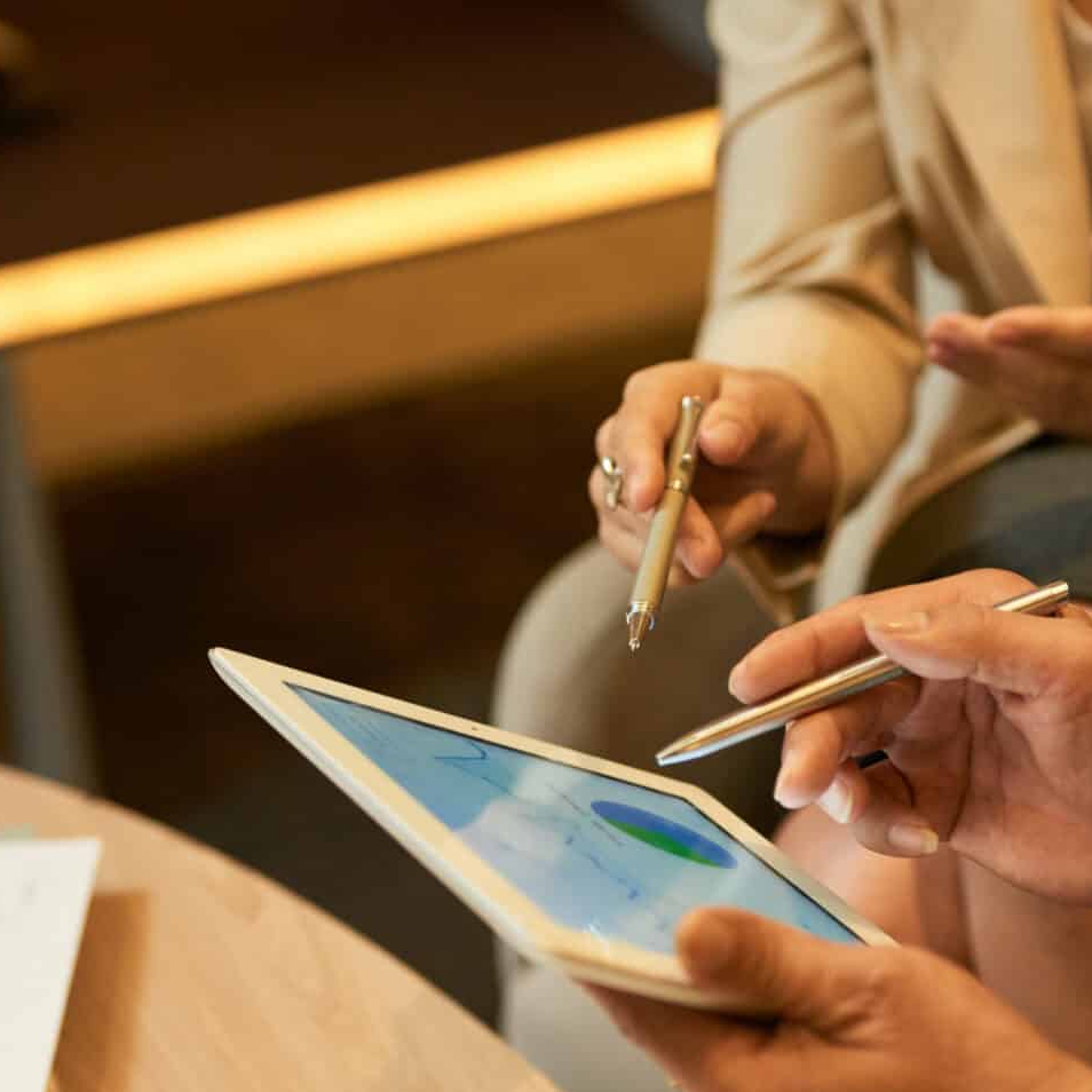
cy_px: 726
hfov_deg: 11.9
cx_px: 774
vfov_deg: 11.9
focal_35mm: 146
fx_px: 5211
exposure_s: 1/125
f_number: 2.8
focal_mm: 80
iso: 1100
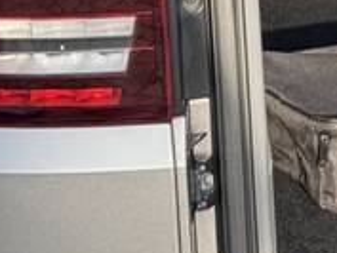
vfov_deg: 4.4
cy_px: -445
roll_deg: -0.4
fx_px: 3176
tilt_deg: -10.4
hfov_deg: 5.7
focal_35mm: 326
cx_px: 929
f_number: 1.78
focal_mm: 6.76
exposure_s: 1/484
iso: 64
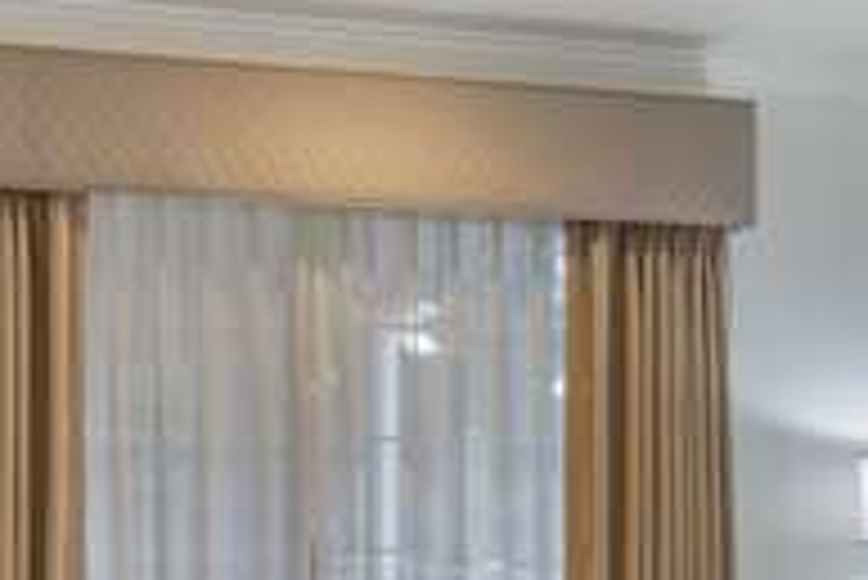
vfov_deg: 15.0
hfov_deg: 21.9
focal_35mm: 90
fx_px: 2172
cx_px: 848
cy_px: 531
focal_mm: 17
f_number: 10
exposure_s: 1/25
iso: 400
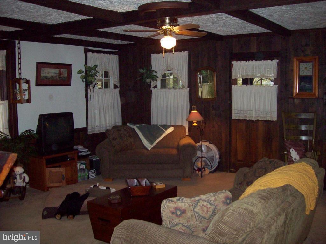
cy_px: 122
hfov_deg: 51.4
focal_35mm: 36
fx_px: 339
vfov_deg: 39.6
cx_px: 163
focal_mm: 6
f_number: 2.7
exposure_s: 1/64
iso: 140
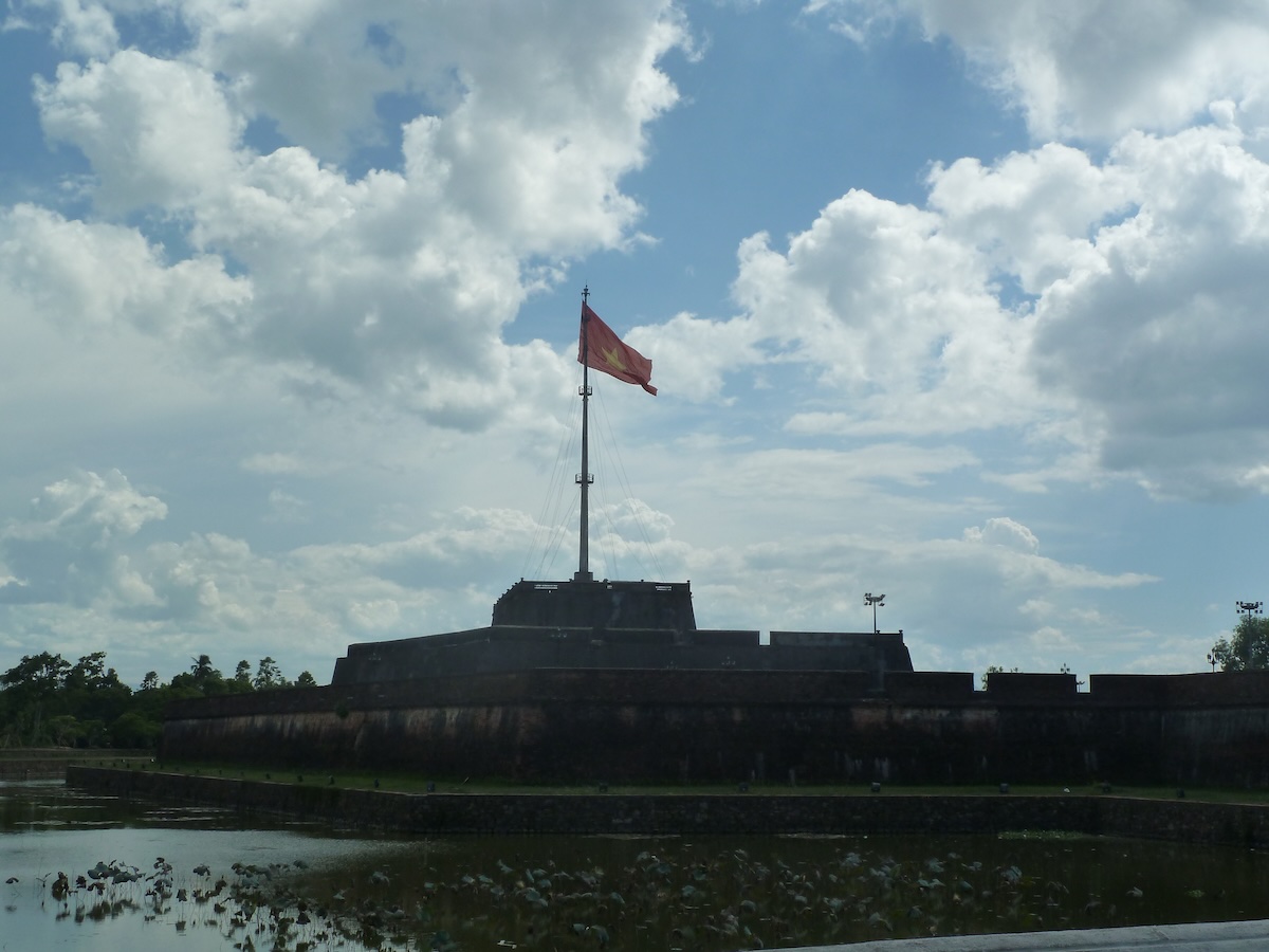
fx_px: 1613
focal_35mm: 44
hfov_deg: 42.9
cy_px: 476
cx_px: 634
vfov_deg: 32.9
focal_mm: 7.3
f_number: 5.6
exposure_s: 1/640
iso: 125
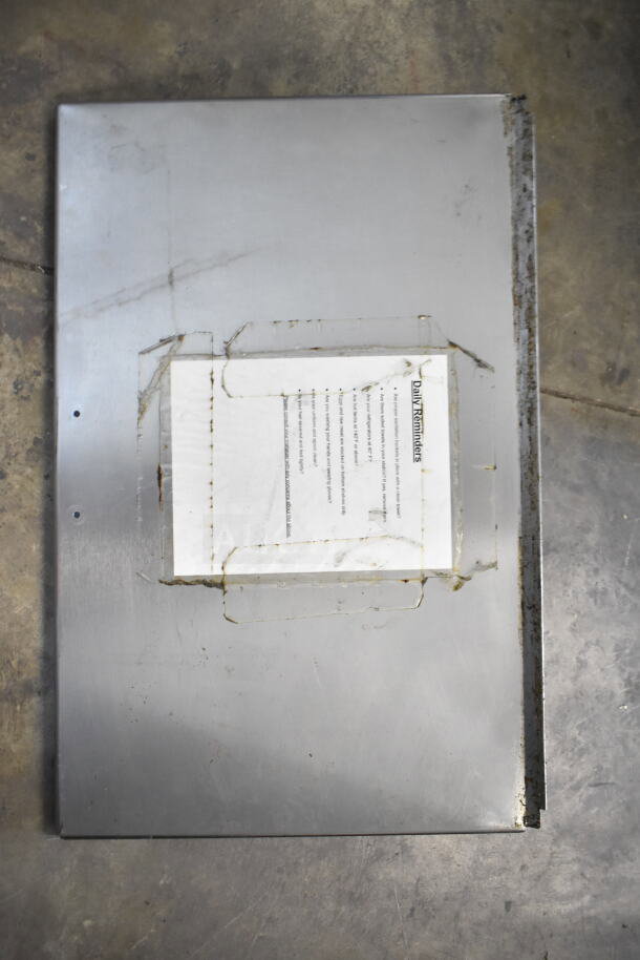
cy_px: 480
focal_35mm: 30
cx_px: 320
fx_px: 799
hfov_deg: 43.6
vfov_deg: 61.9
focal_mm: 20
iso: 1600
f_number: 3.5
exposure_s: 1/40
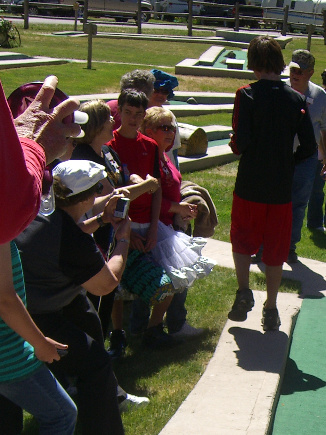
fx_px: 1080
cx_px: 364
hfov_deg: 16.6
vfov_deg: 22.1
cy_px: 408
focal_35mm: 86
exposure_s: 1/500
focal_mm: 7.9
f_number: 4
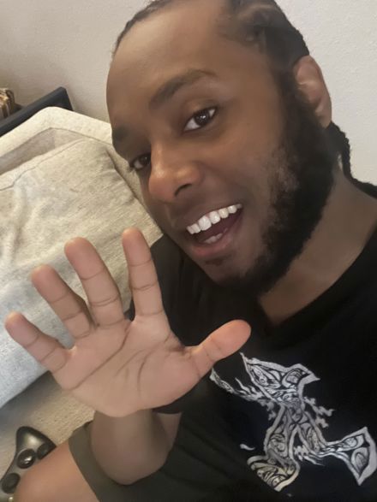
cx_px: 188
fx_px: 436
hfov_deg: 46.8
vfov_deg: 60.0
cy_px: 251
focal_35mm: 30
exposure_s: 1/15
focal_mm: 2.71
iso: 1600
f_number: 2.2
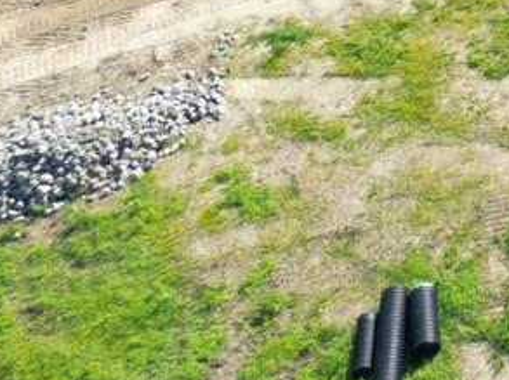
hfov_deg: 8.8
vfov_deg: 7.7
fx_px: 2467
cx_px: 1711
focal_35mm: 168
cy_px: -739
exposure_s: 1/1250
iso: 110
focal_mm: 6.72
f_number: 1.7
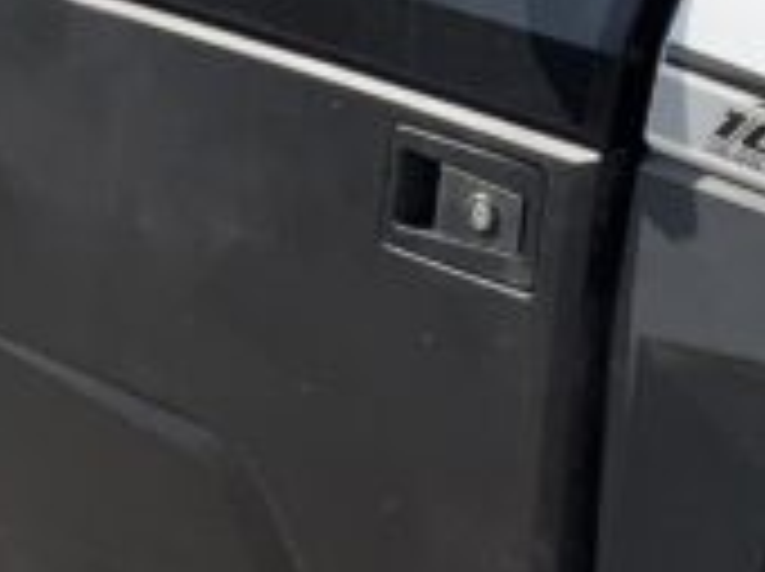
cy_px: 180
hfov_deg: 11.1
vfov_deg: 8.5
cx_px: 878
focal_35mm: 175
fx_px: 3862
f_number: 1.8
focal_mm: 3
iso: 16
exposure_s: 1/1250
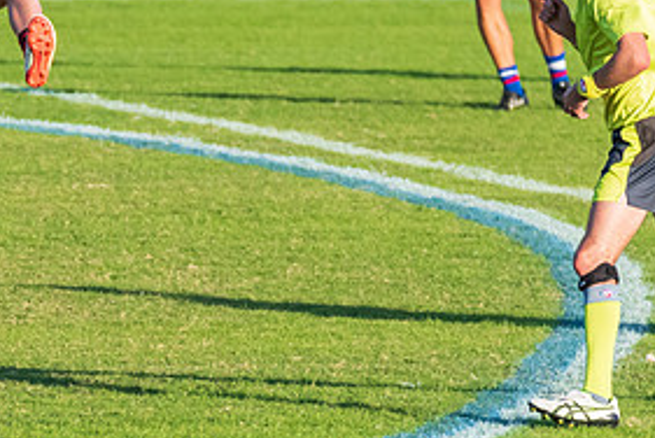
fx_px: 19033
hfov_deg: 2.0
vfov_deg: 1.3
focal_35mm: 1045
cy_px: 5
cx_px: -18
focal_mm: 280
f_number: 5.6
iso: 1000
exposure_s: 1/2500
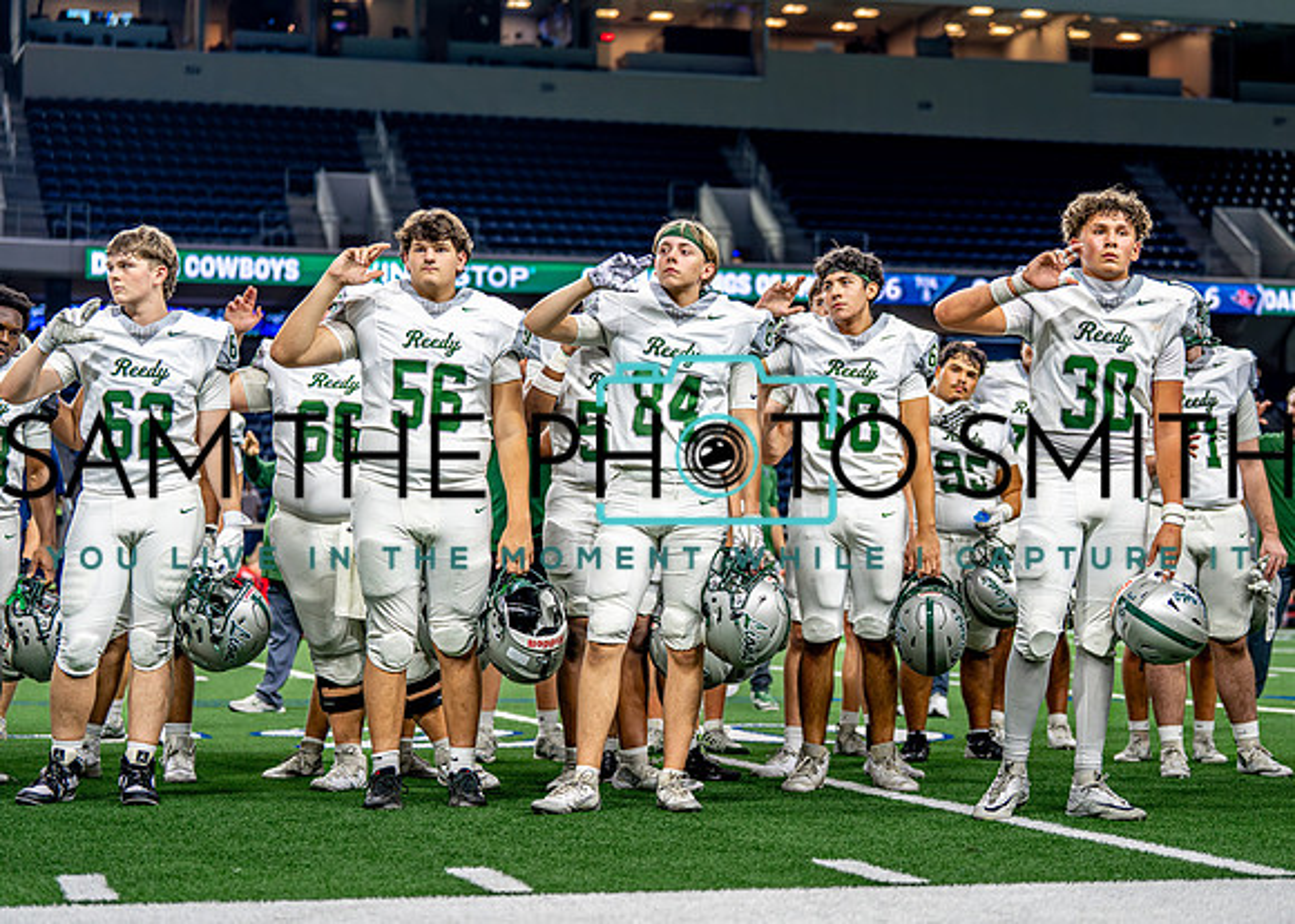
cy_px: 438
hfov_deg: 25.7
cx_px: 725
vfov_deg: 18.5
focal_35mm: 77
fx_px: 2840
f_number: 2.8
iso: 1000
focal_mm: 70
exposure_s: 1/400
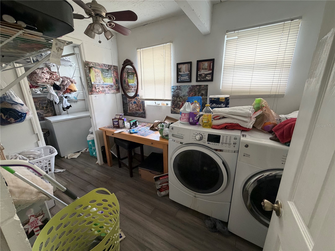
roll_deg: +0.5
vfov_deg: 85.7
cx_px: 168
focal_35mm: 14
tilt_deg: -15.7
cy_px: 126
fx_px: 135
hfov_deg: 102.1
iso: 320
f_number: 2.2
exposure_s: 1/81
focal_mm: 2.22
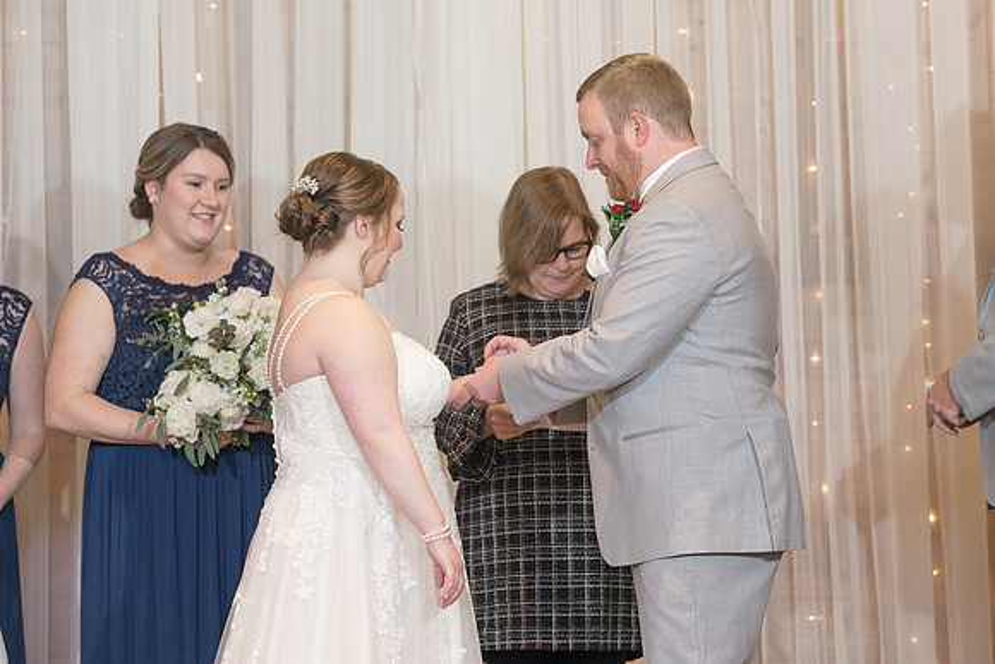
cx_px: 542
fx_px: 4508
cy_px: 264
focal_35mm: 163
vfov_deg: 8.4
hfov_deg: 12.6
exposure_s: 1/200
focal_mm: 130
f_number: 4
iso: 2000
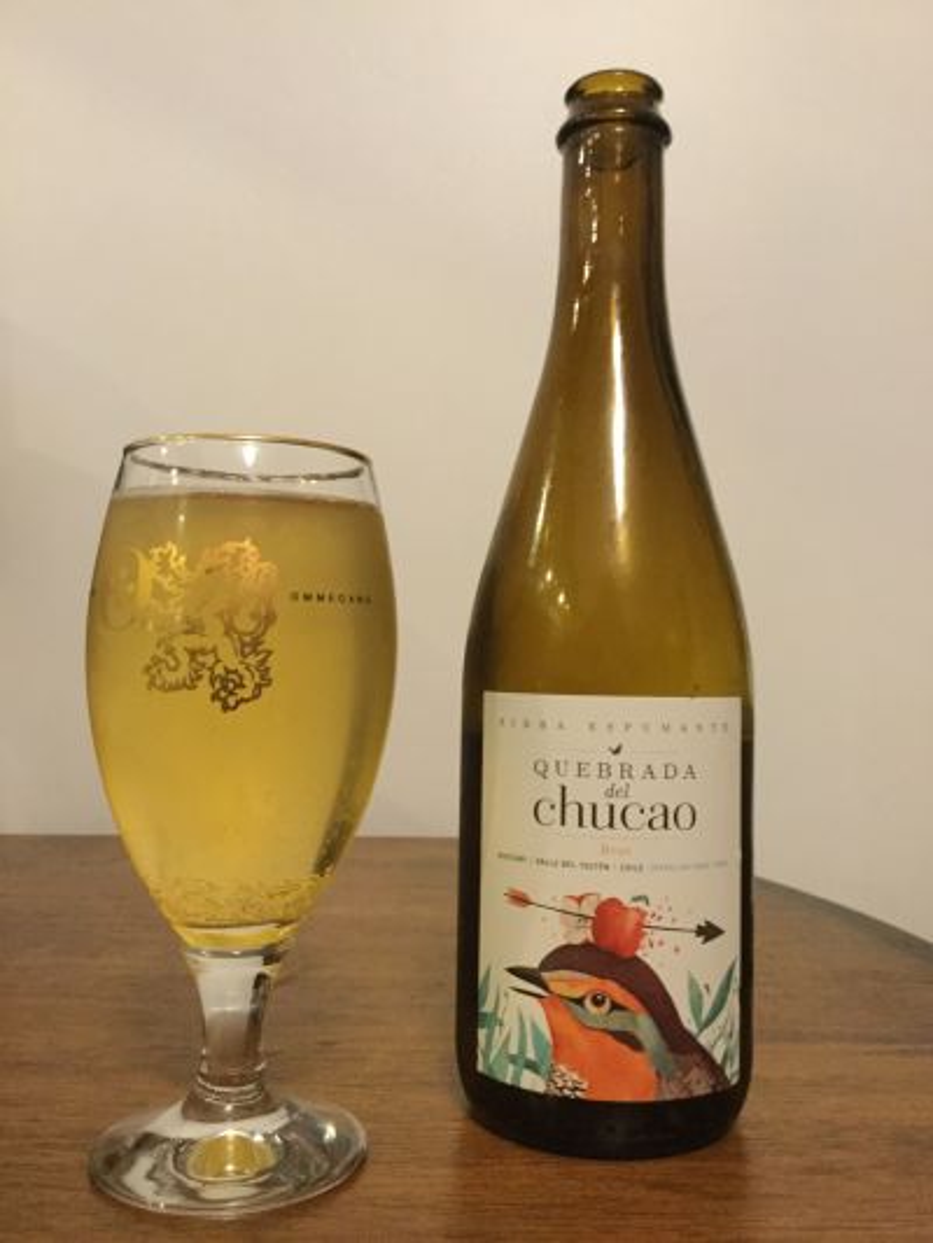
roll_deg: -0.3
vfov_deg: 58.3
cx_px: 466
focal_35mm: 31
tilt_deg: +0.8
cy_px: 622
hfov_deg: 45.5
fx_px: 1114
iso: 400
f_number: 2.4
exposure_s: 1/15
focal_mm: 3.3
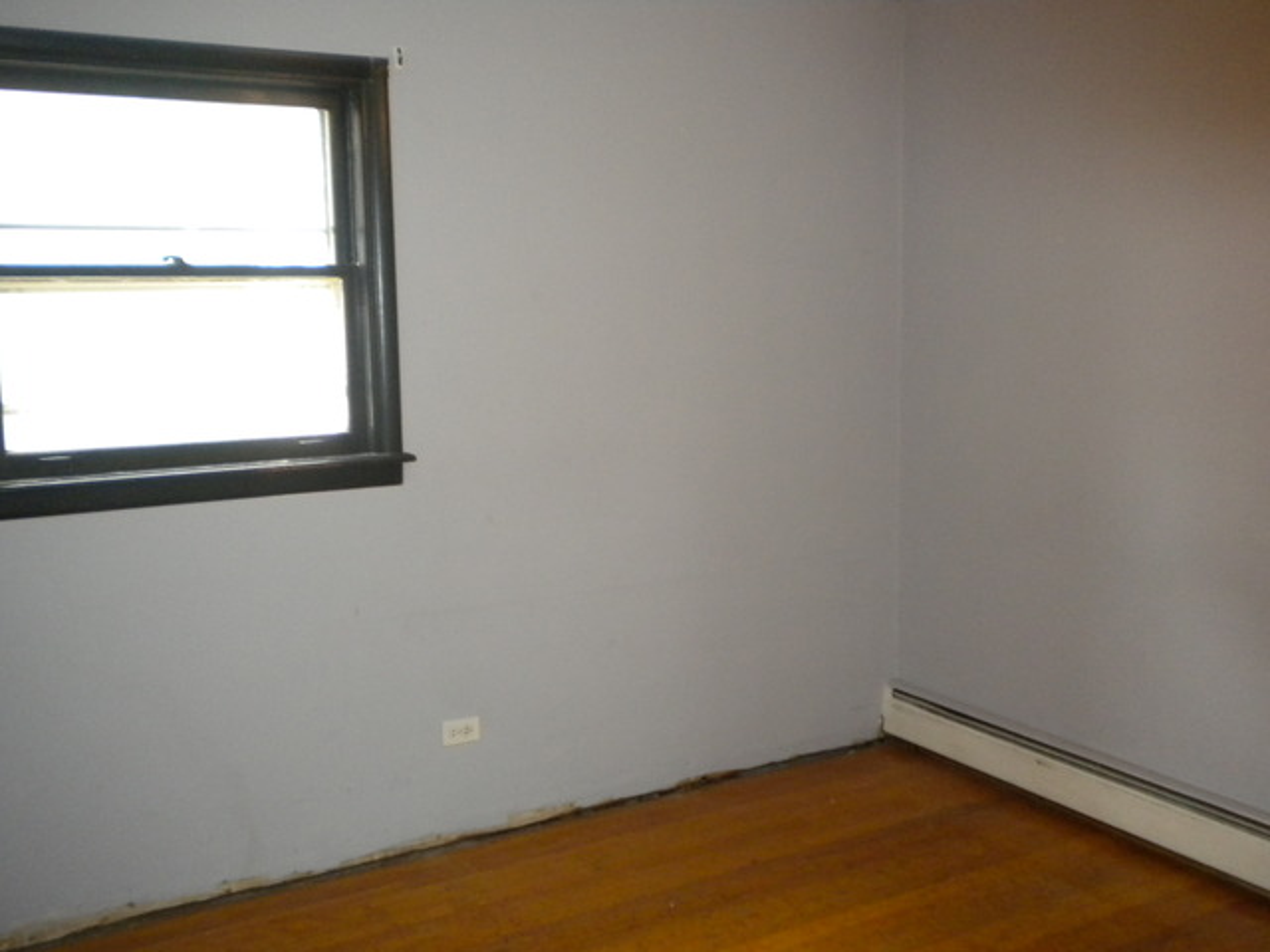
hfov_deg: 52.6
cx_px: 635
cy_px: 476
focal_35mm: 35
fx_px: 1284
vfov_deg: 40.7
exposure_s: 1/30
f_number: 3.1
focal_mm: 6.3
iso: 400
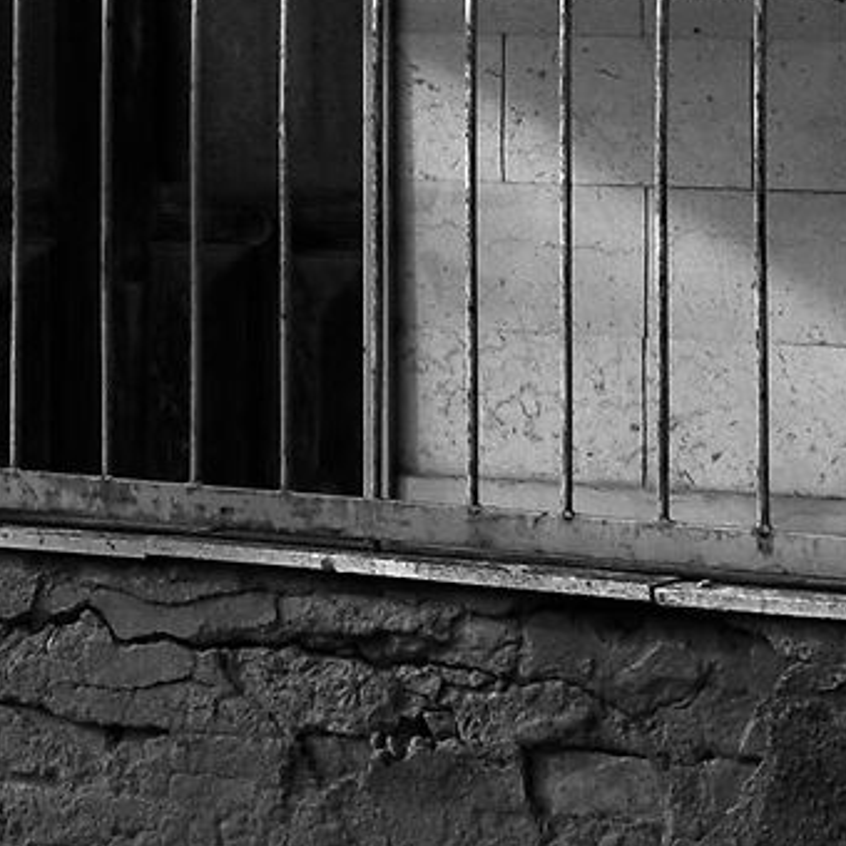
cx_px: -679
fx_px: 5807
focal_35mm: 210
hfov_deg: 8.0
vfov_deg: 8.1
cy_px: -495
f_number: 11
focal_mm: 23
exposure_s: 1/250
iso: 200
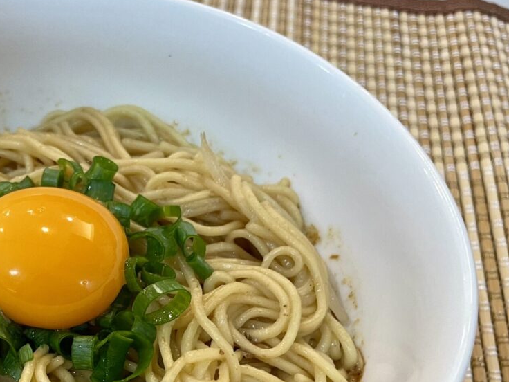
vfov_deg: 26.9
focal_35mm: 53
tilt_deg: -52.5
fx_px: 779
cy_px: 319
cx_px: 57
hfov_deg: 34.3
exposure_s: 1/60
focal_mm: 4.2
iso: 100
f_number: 1.6
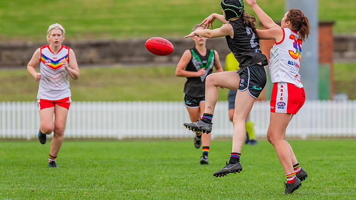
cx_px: 232
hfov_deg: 3.7
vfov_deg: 2.1
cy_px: 80
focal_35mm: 578
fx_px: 5456
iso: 800
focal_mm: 420
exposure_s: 1/1000
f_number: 5.6
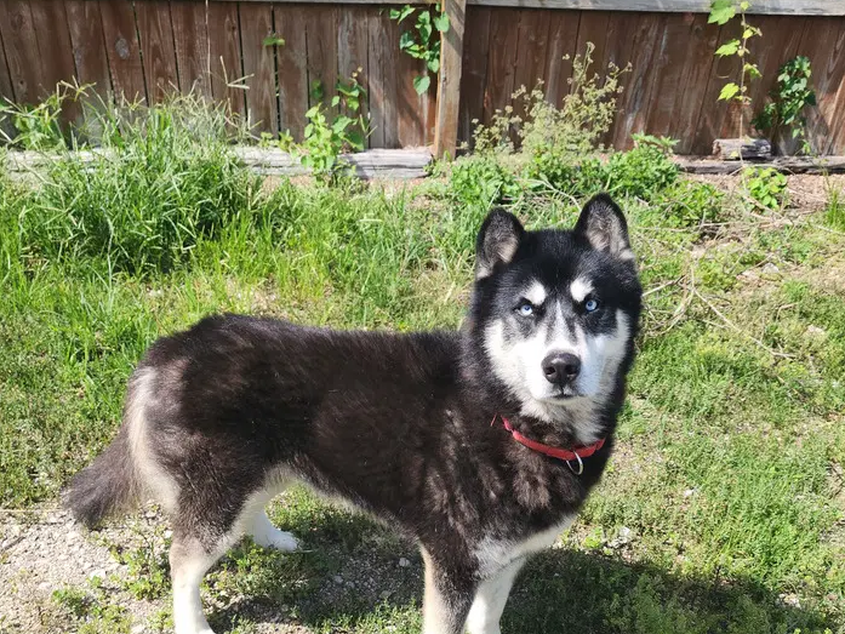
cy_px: 413
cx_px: 434
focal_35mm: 33
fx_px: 806
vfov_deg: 42.5
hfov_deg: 55.3
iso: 12
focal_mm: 6.4
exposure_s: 1/452
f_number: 1.8
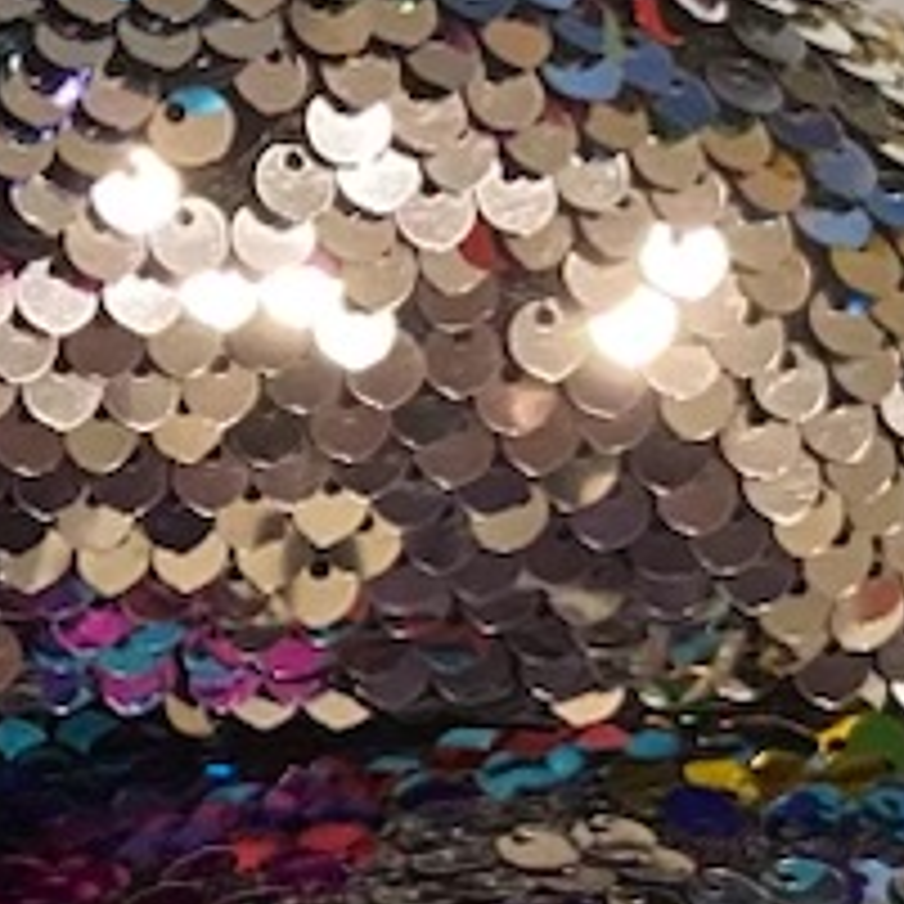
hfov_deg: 10.6
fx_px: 4314
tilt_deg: -85.6
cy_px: 908
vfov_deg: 11.8
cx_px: -1093
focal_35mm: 146
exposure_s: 1/33
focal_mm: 4.25
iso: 400
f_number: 1.8
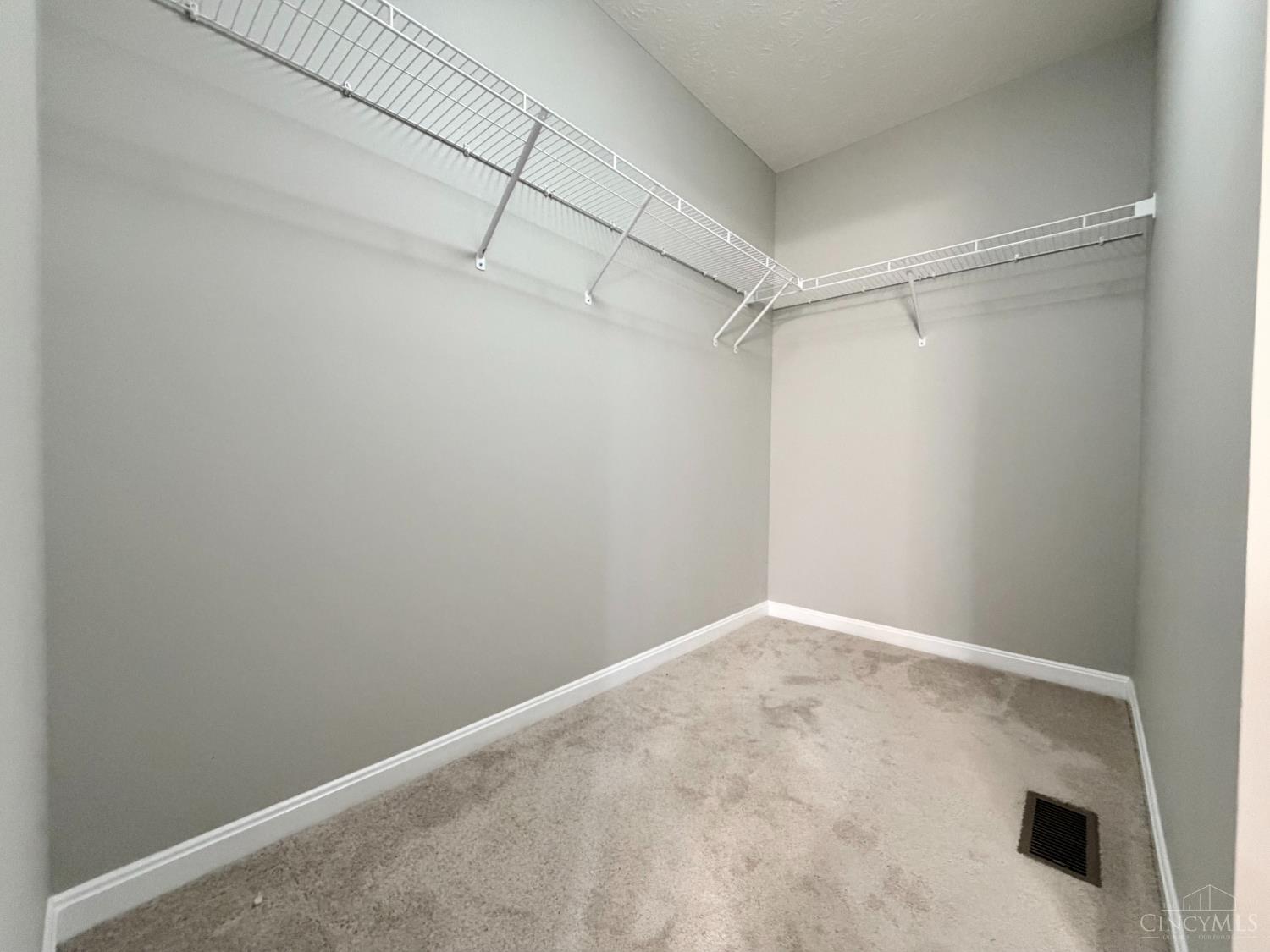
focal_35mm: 14
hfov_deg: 102.1
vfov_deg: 85.7
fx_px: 514
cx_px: 635
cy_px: 476
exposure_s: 1/60
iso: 500
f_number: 2.2
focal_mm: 2.22
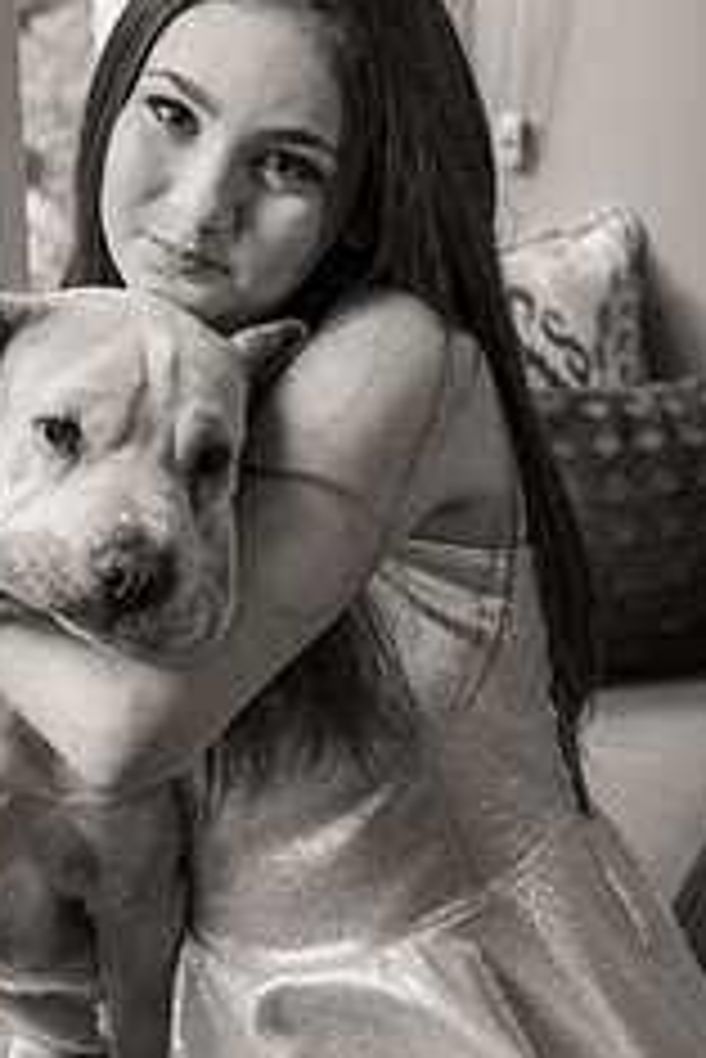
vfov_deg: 22.1
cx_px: 184
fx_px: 2702
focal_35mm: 92
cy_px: 536
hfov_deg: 14.8
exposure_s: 1/160
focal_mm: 48
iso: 1000
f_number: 3.5
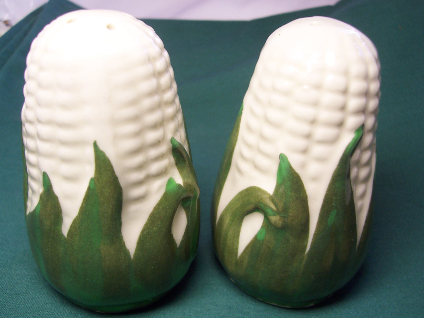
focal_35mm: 37
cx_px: 212
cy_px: 159
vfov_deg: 38.7
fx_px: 453
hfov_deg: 50.1
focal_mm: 5.6
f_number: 2.8
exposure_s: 1/60
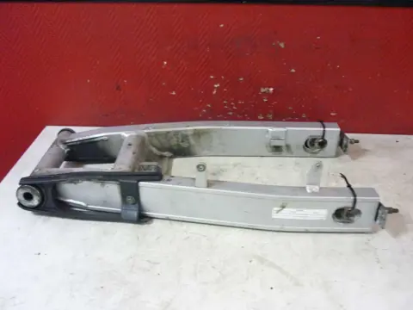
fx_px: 394
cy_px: 155
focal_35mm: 33
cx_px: 206
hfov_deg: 55.4
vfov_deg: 42.9
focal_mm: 5.5
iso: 400
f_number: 2.8
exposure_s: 1/8
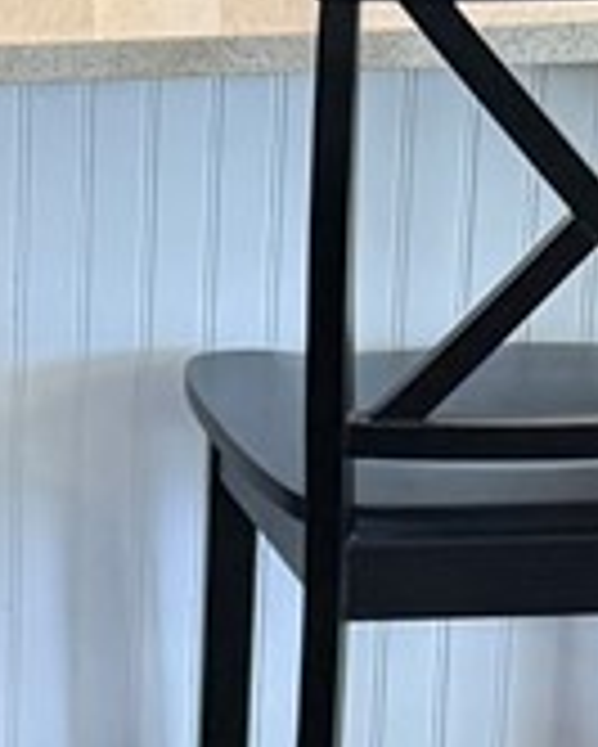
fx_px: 4995
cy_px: 1080
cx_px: -522
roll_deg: +1.1
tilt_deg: -21.5
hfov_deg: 6.7
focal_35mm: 226
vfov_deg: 8.4
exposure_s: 1/60
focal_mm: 6.76
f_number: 1.78
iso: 200
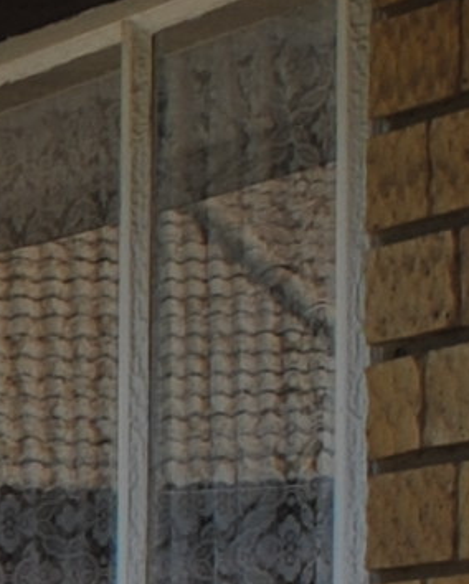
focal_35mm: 308
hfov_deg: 4.0
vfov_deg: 6.1
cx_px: -2561
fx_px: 5335
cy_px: 1089
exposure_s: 1/250
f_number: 8
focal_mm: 20
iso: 100
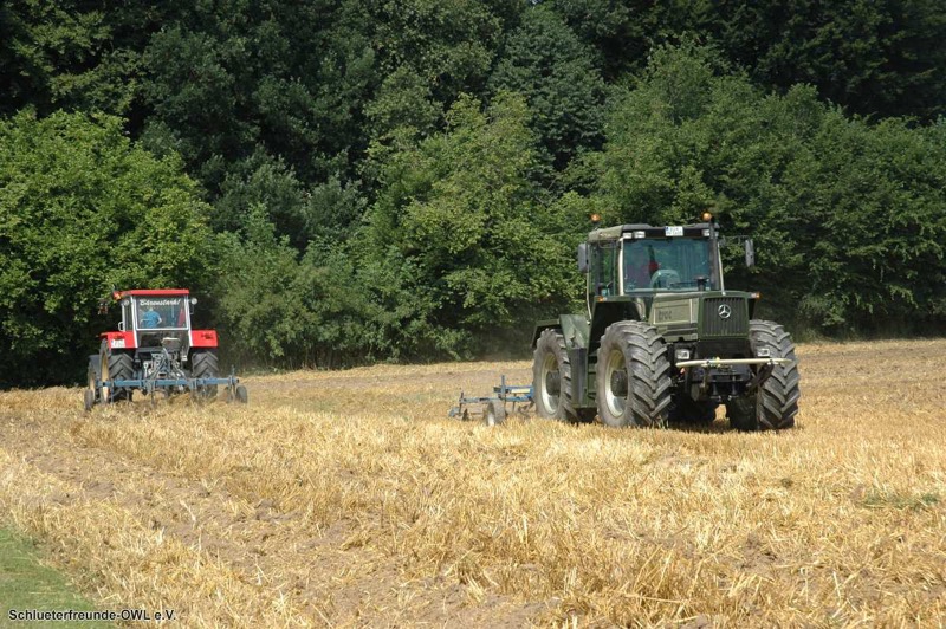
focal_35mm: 84
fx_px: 2205
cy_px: 314
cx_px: 473
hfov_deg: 24.2
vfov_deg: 16.2
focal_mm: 56
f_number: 9
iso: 400
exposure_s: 1/320
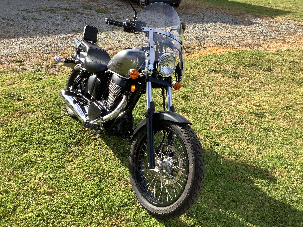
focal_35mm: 31
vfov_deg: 45.4
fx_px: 271
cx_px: 152
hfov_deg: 58.4
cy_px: 114
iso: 25
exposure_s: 1/617
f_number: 2.4
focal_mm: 3.3
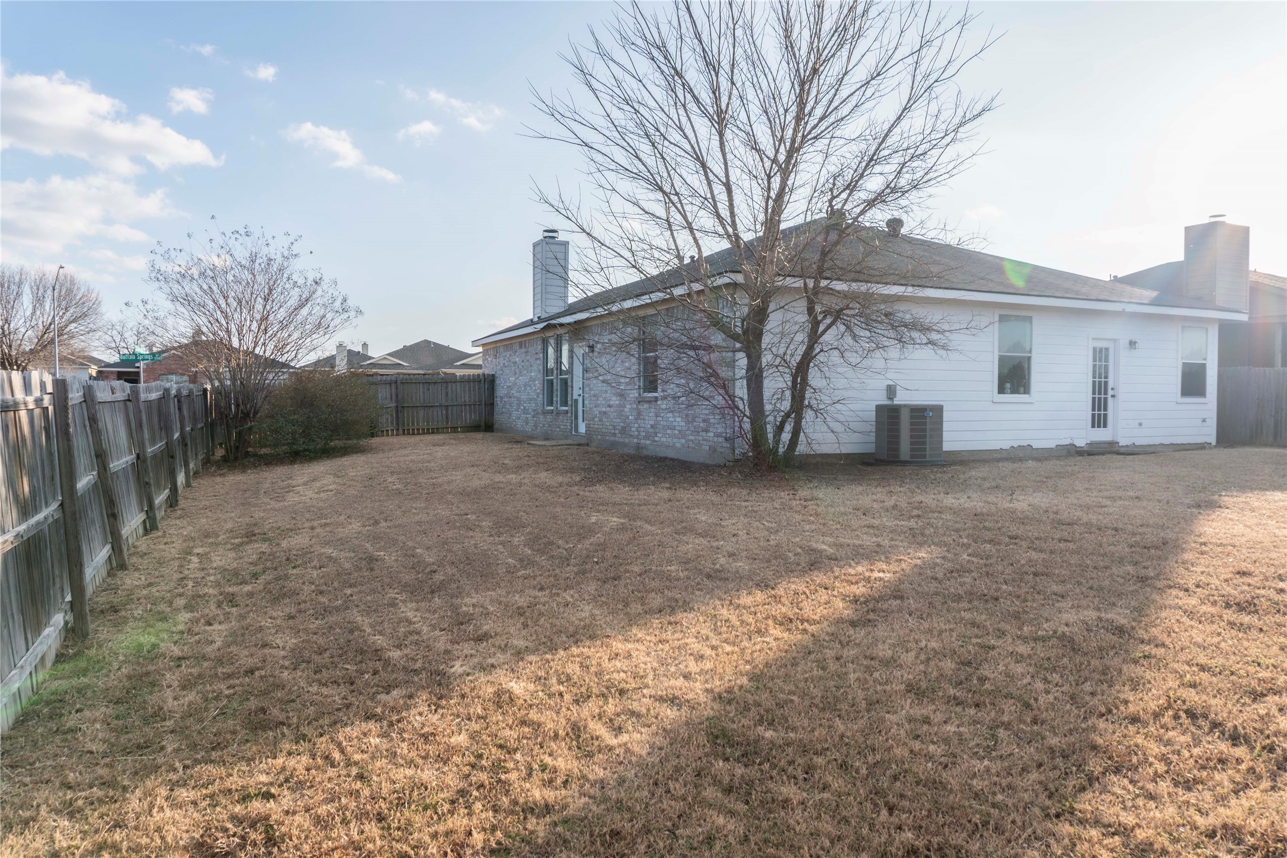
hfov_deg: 73.7
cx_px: 644
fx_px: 858
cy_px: 429
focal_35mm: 24
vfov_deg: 53.1
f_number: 9
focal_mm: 16
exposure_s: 1/125
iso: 100
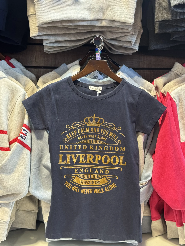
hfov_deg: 30.3
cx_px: 92
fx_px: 342
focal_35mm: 48
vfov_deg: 39.7
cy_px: 123
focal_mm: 6.76
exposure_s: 1/50
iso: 160
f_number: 1.78
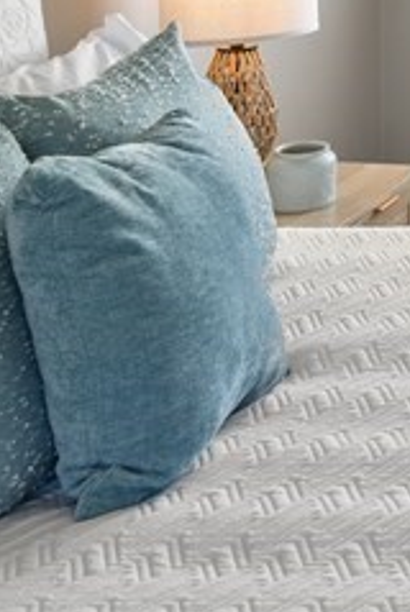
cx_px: 938
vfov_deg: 23.3
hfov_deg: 13.6
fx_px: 1312
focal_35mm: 77
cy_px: -181
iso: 100
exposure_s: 1/5
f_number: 8
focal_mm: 18
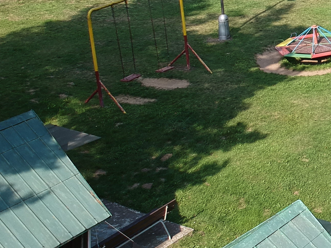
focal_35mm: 76
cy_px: 13
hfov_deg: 21.7
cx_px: 488
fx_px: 727
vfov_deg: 19.0
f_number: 2.6
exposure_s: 1/640
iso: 100
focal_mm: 4.49
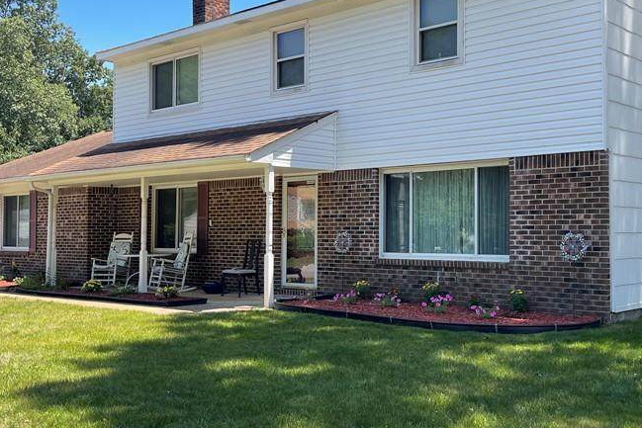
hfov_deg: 47.2
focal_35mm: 41
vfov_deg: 32.6
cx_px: 371
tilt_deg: +1.1
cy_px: 199
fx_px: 731
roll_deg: +0.2
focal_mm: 5.1
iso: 32
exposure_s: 1/1339
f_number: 1.6
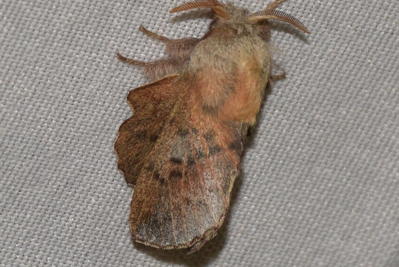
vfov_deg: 6.6
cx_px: 200
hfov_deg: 9.8
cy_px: 134
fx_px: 2330
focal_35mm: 210
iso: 400
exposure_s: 1/160
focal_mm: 140
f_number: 10
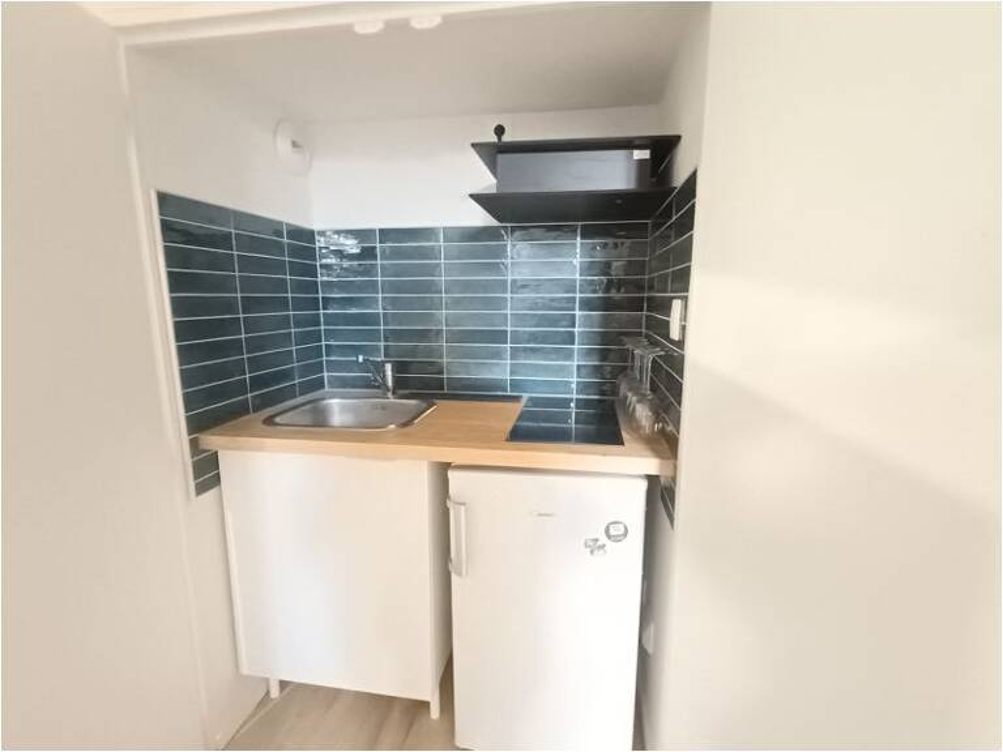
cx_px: 502
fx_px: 493
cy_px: 376
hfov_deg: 91.0
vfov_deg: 74.7
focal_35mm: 17
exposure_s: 1/8.33
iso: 5164
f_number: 2.2
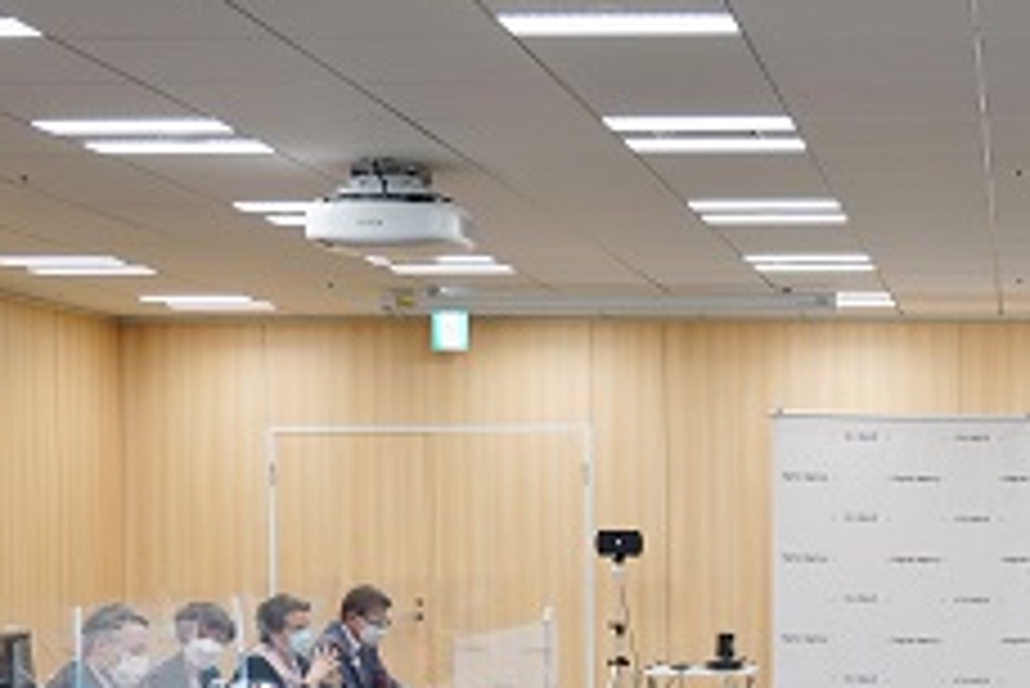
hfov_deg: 25.6
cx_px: 981
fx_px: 2176
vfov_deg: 17.7
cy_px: 630
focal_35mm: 76
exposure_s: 1/30
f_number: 4
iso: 320
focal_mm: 29
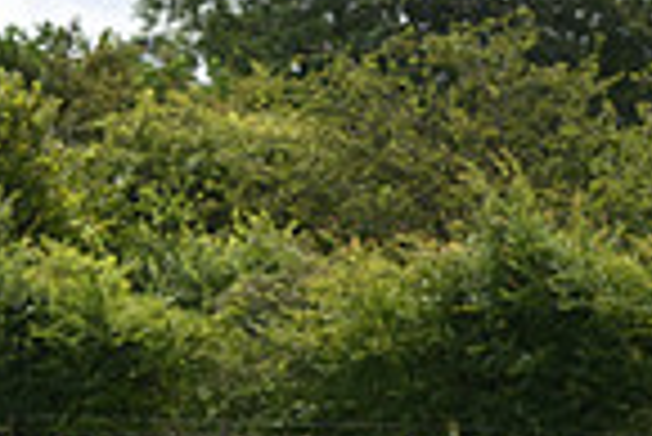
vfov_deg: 4.6
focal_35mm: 300
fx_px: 5439
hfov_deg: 6.7
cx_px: -598
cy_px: 187
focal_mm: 75
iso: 280
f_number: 4.5
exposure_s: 1/1250
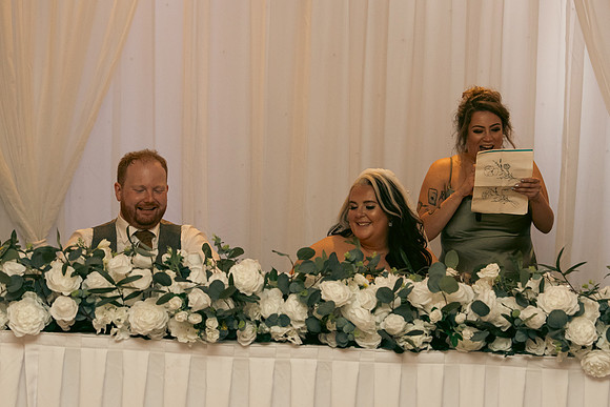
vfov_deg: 15.7
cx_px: 305
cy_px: 204
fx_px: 1474
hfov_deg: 23.4
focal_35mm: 87
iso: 2500
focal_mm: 58
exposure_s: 1/160
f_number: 3.5
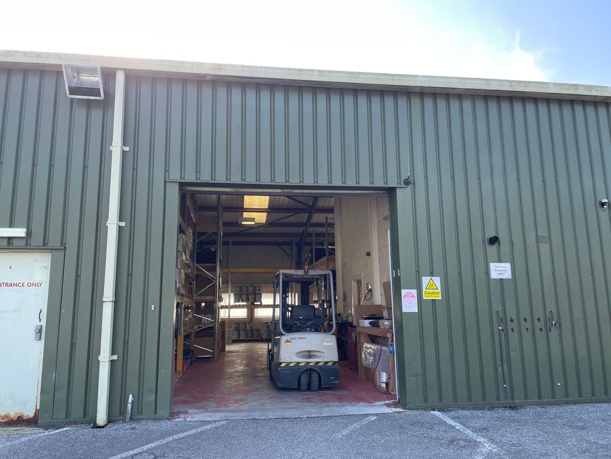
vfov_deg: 53.1
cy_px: 230
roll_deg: +0.8
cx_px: 306
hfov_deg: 67.3
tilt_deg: +11.0
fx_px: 459
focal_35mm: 26
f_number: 1.6
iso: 32
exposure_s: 1/454
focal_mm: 4.2
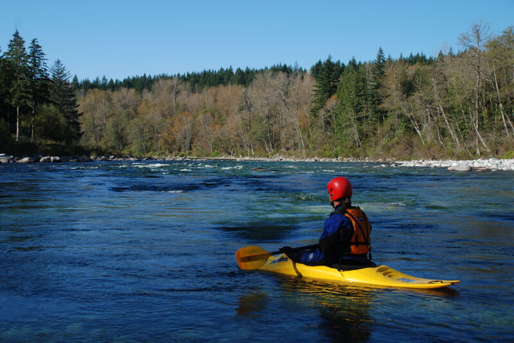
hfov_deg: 37.8
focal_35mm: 52
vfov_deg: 25.8
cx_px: 257
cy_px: 172
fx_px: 750
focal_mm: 35
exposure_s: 1/100
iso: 100
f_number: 6.3
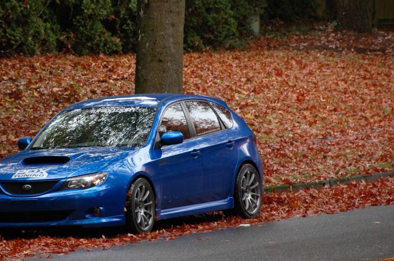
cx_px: 136
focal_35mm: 412
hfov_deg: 5.0
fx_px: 4502
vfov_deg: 3.3
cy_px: 142
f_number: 5.6
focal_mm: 200
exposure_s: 1/25
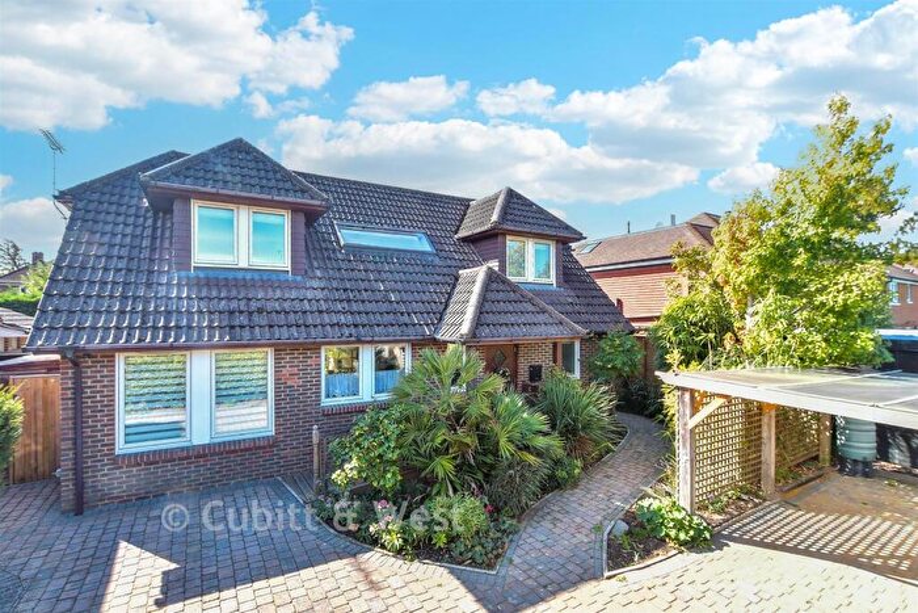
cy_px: 306
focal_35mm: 15
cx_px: 459
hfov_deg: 100.4
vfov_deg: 77.4
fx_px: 383
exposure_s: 1/50
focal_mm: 10
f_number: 8
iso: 160
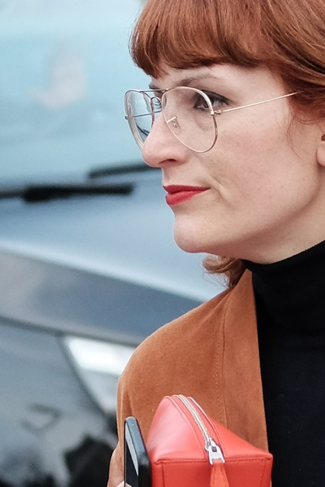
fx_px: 3927
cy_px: 791
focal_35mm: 290
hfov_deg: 4.7
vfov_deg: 7.0
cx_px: 254
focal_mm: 35
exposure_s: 1/2000
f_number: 2
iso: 800
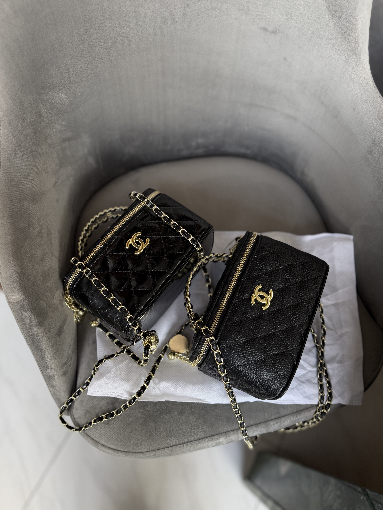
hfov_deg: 56.8
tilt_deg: -65.4
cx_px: 192
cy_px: 255
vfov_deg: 71.6
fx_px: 354
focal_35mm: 24
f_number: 1.78
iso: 200
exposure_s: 1/121
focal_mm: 6.76
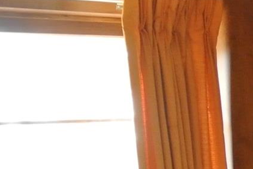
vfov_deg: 6.6
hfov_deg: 9.4
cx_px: 508
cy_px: 331
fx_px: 1435
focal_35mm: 204
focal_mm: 15.7
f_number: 4.2
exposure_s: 1/60
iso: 800
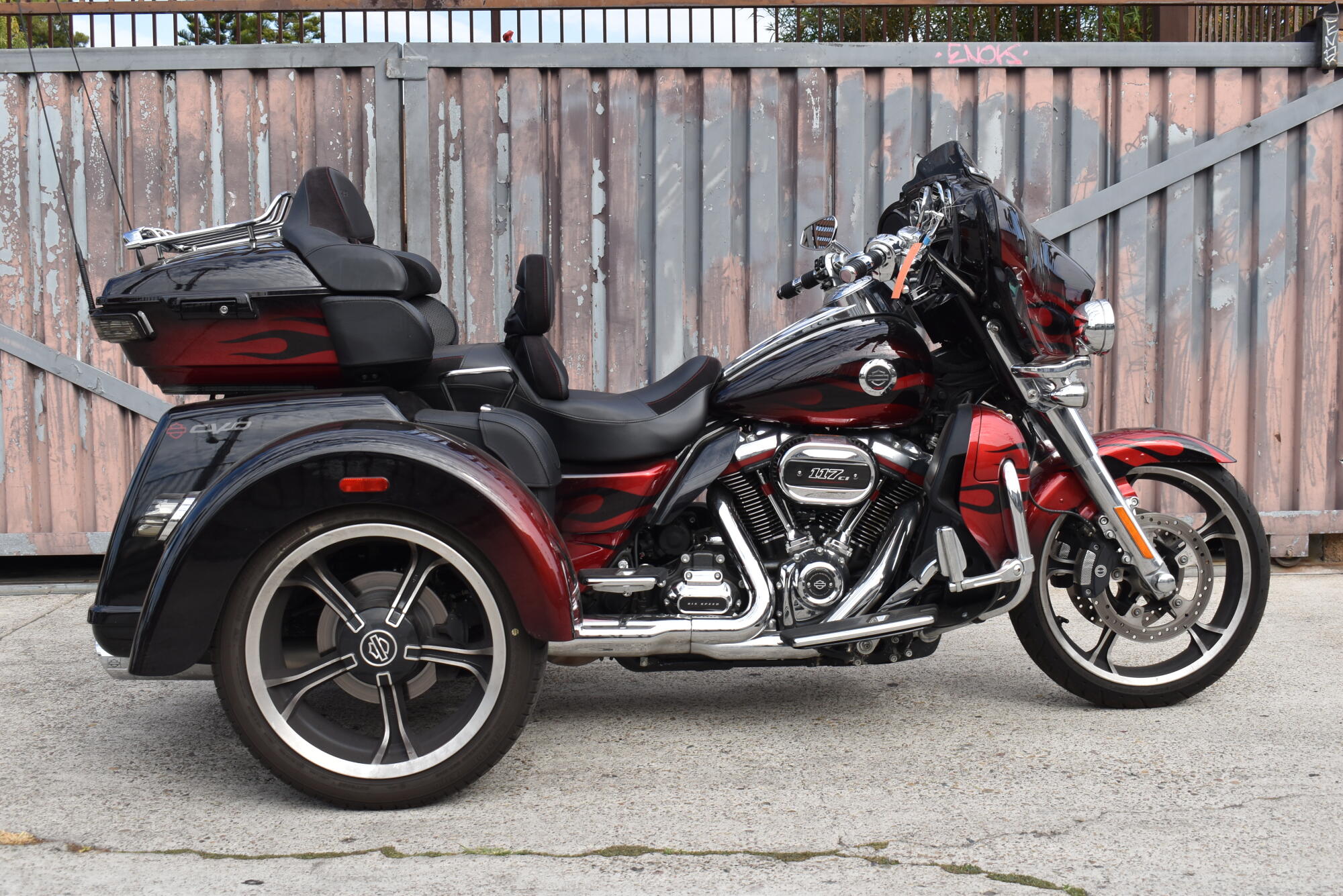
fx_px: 1679
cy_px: 448
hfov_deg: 43.6
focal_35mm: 45
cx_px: 672
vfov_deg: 29.9
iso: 180
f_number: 8
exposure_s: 1/250
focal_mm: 30
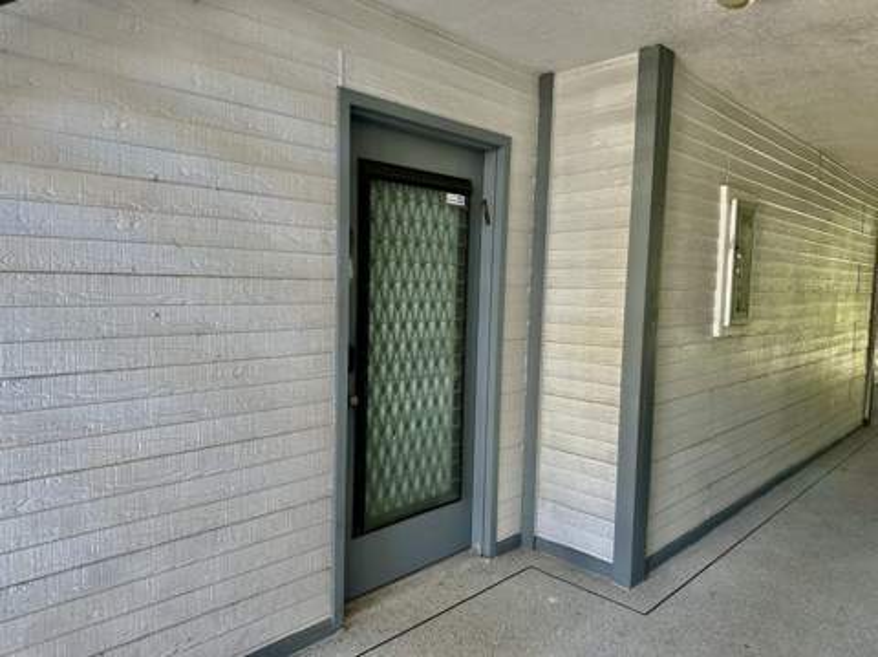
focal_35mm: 24
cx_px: 439
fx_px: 608
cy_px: 328
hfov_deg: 71.7
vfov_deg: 56.7
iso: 160
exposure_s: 1/121
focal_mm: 6.86
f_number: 1.78
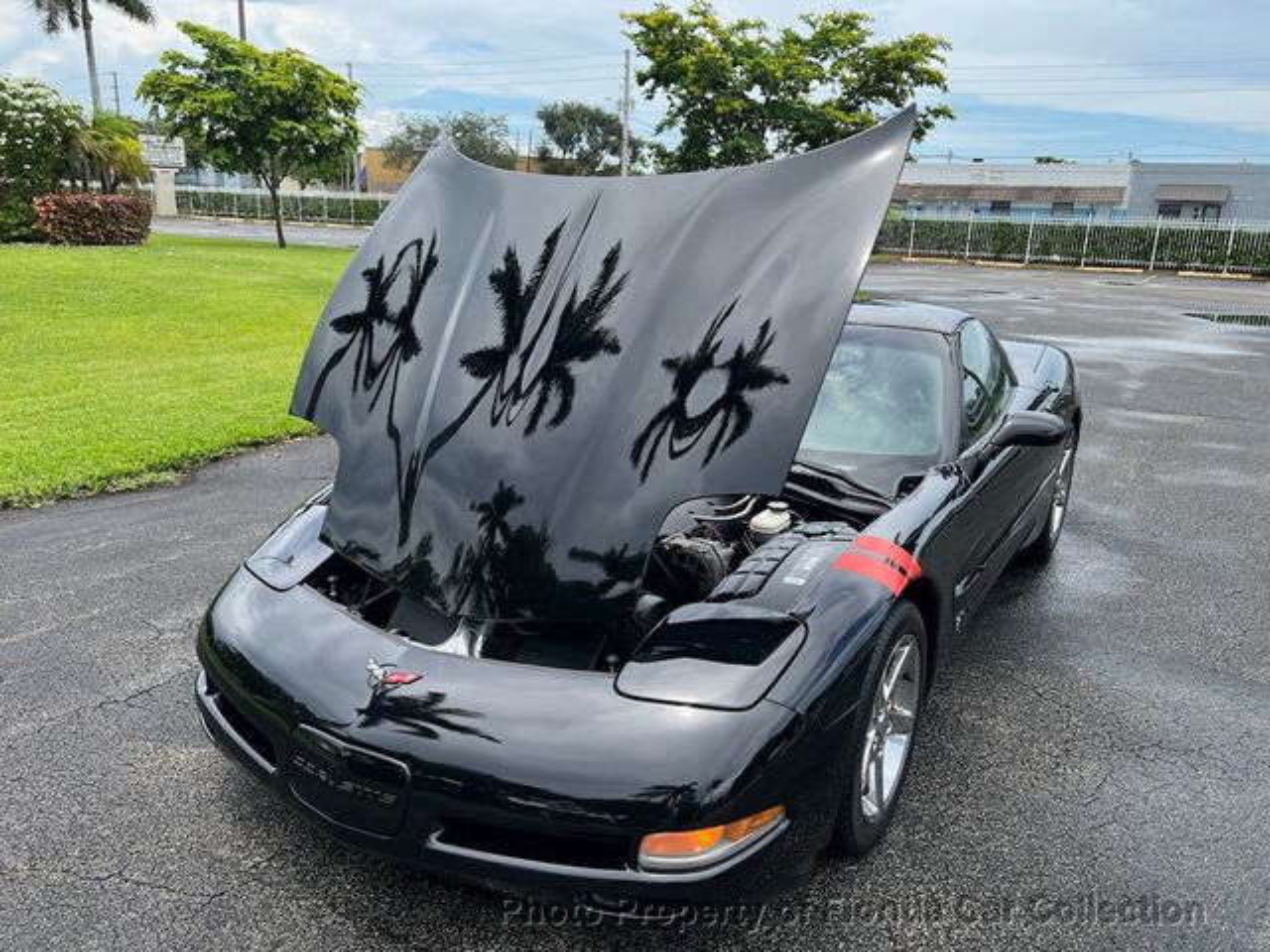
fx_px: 954
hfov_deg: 67.3
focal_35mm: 26
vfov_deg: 53.1
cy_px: 476
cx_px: 635
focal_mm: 5.7
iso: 50
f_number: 1.5
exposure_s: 1/1431
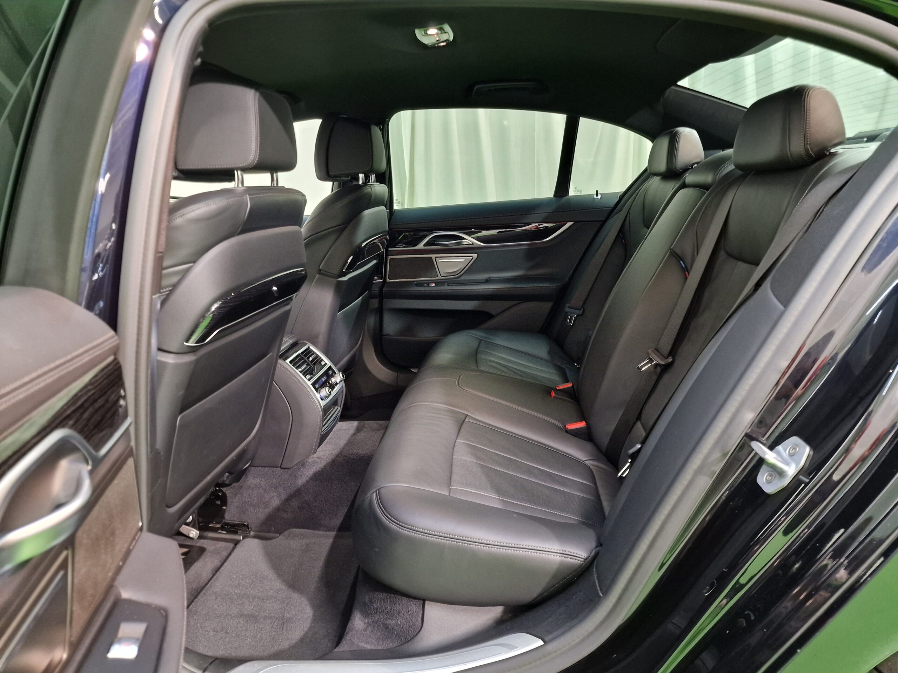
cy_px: 336
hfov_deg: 73.9
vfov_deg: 58.9
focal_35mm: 23
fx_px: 597
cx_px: 449
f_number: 1.8
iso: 500
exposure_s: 1/25
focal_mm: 6.4
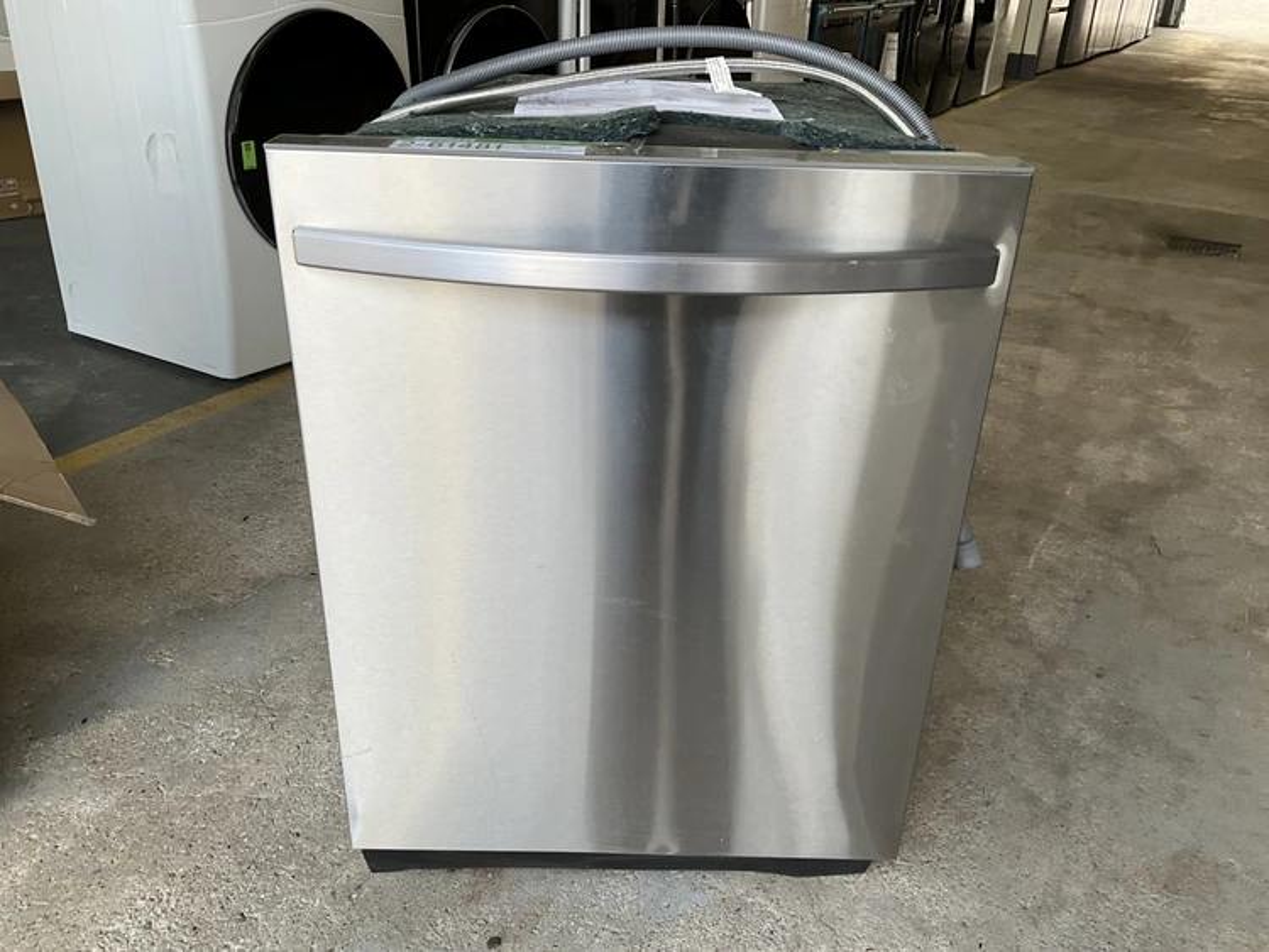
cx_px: 634
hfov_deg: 61.6
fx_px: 1063
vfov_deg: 48.3
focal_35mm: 29
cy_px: 476
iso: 50
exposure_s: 1/60
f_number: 1.8
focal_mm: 3
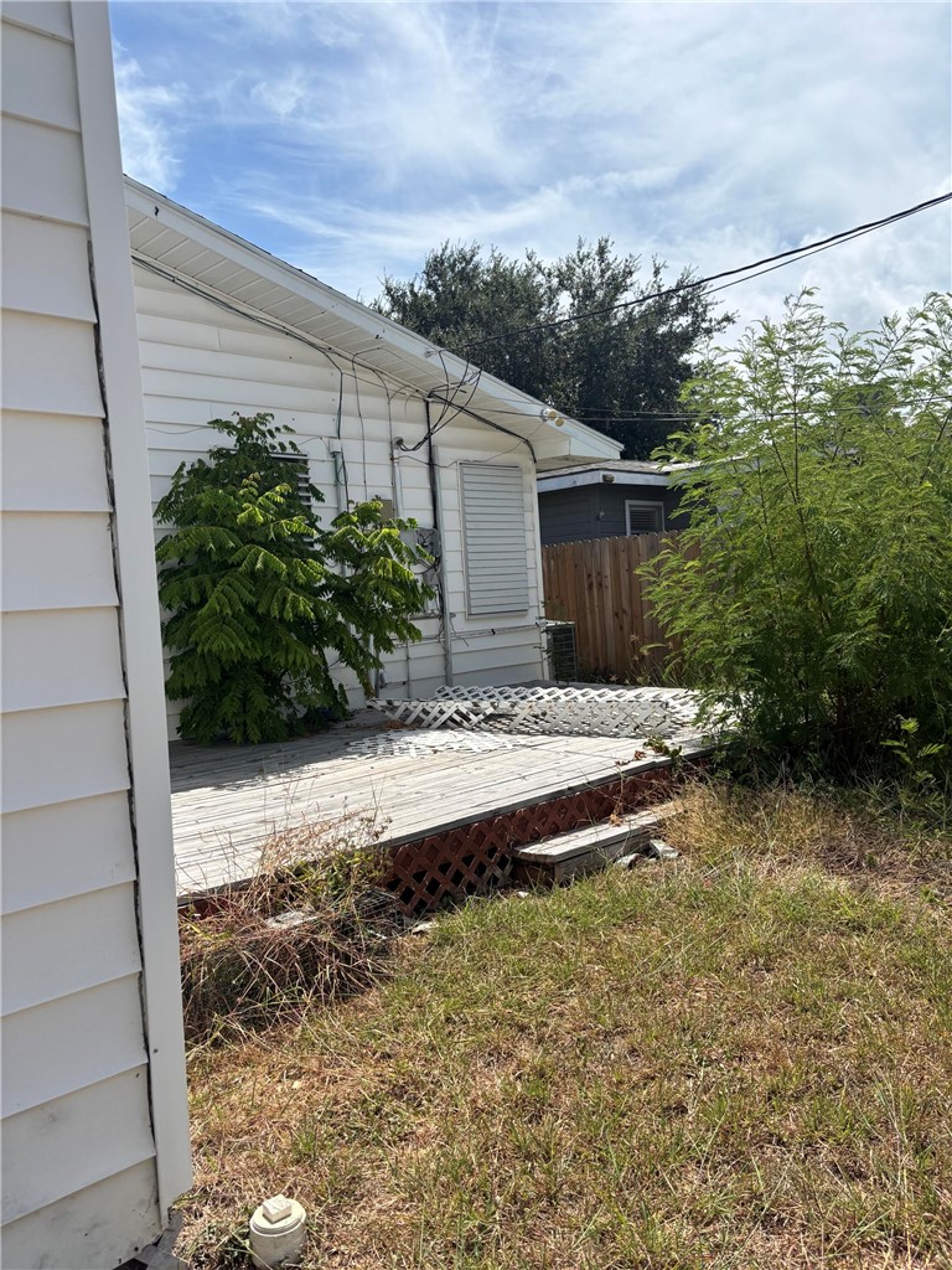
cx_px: 476
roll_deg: +2.6
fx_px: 953
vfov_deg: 67.3
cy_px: 635
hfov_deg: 53.1
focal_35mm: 26
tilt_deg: -1.5
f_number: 1.6
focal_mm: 5.96
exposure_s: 1/4854
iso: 50
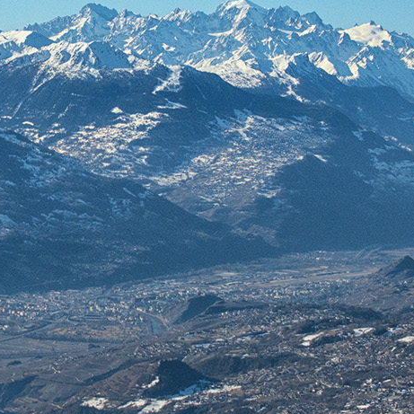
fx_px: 2097
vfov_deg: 11.3
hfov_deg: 11.1
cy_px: 231
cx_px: -33
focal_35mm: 155
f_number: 8
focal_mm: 35
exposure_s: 1/3200
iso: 400
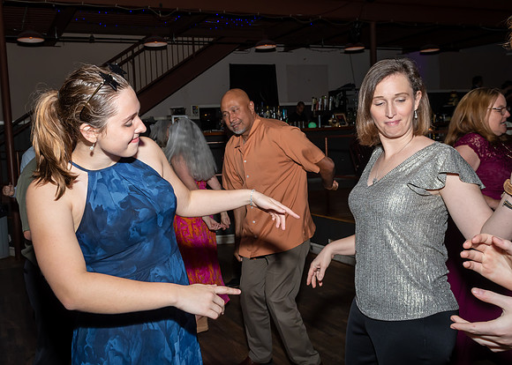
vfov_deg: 40.3
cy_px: 179
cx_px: 213
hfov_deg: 54.2
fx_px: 497
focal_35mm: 34
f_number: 6.3
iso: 400
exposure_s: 1/250
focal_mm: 17
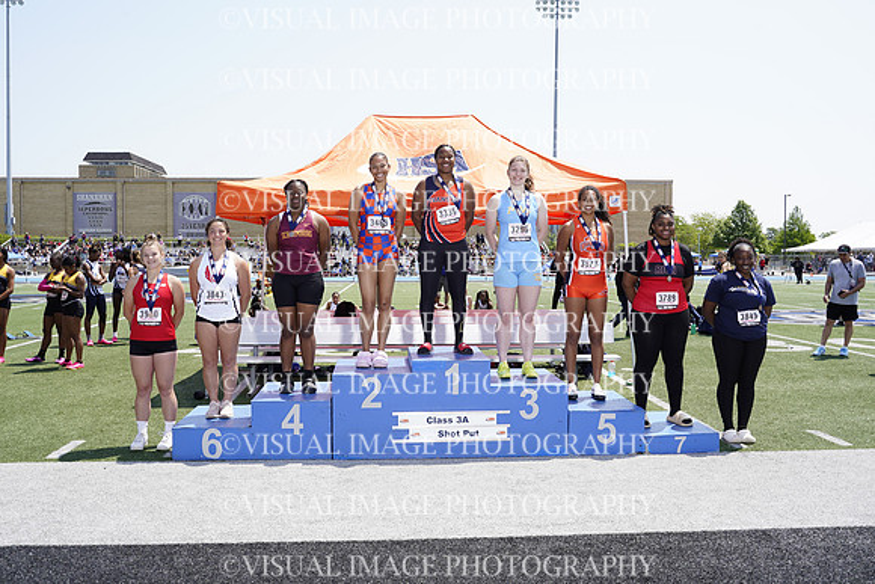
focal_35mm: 34
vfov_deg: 38.9
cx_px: 438
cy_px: 292
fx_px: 827
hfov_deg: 55.8
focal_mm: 34
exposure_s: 1/160
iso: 100
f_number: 8
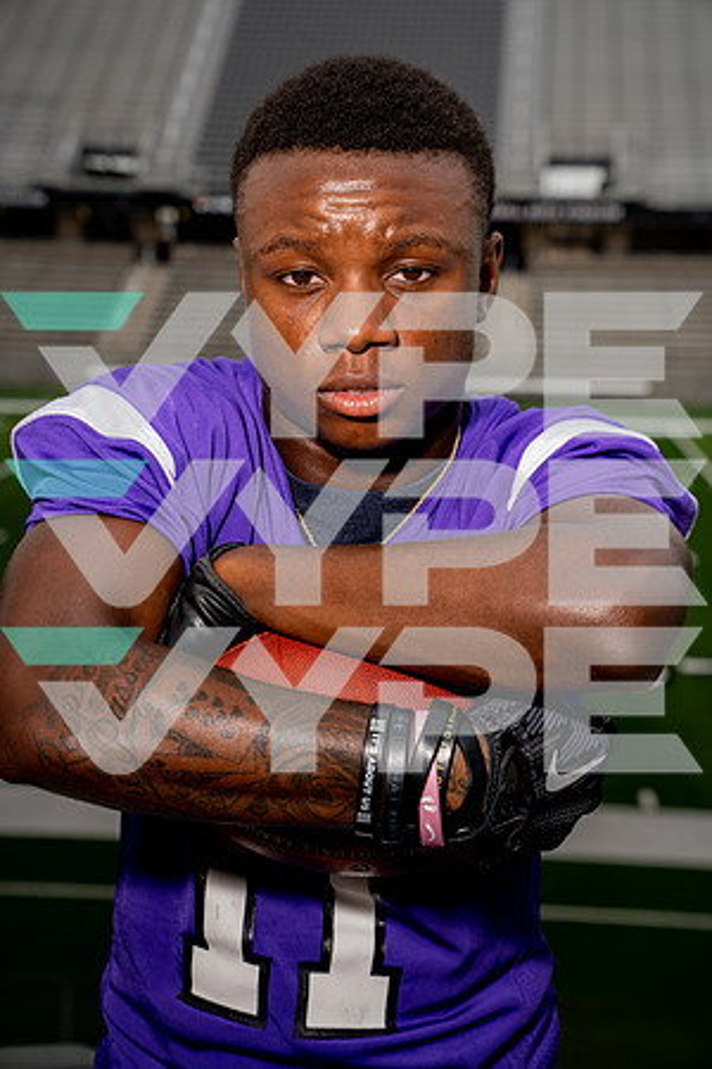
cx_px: 356
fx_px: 2077
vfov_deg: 28.8
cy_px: 534
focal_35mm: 70
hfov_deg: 19.5
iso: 100
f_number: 6.3
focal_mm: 70
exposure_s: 1/250
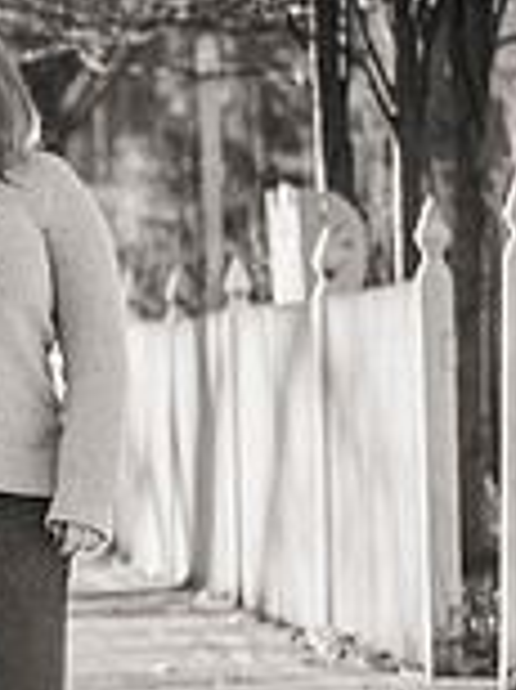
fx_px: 6497
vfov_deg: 6.1
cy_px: 258
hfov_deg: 4.5
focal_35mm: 326
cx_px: -442
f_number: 3.2
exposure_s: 1/4000
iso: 640
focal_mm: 86
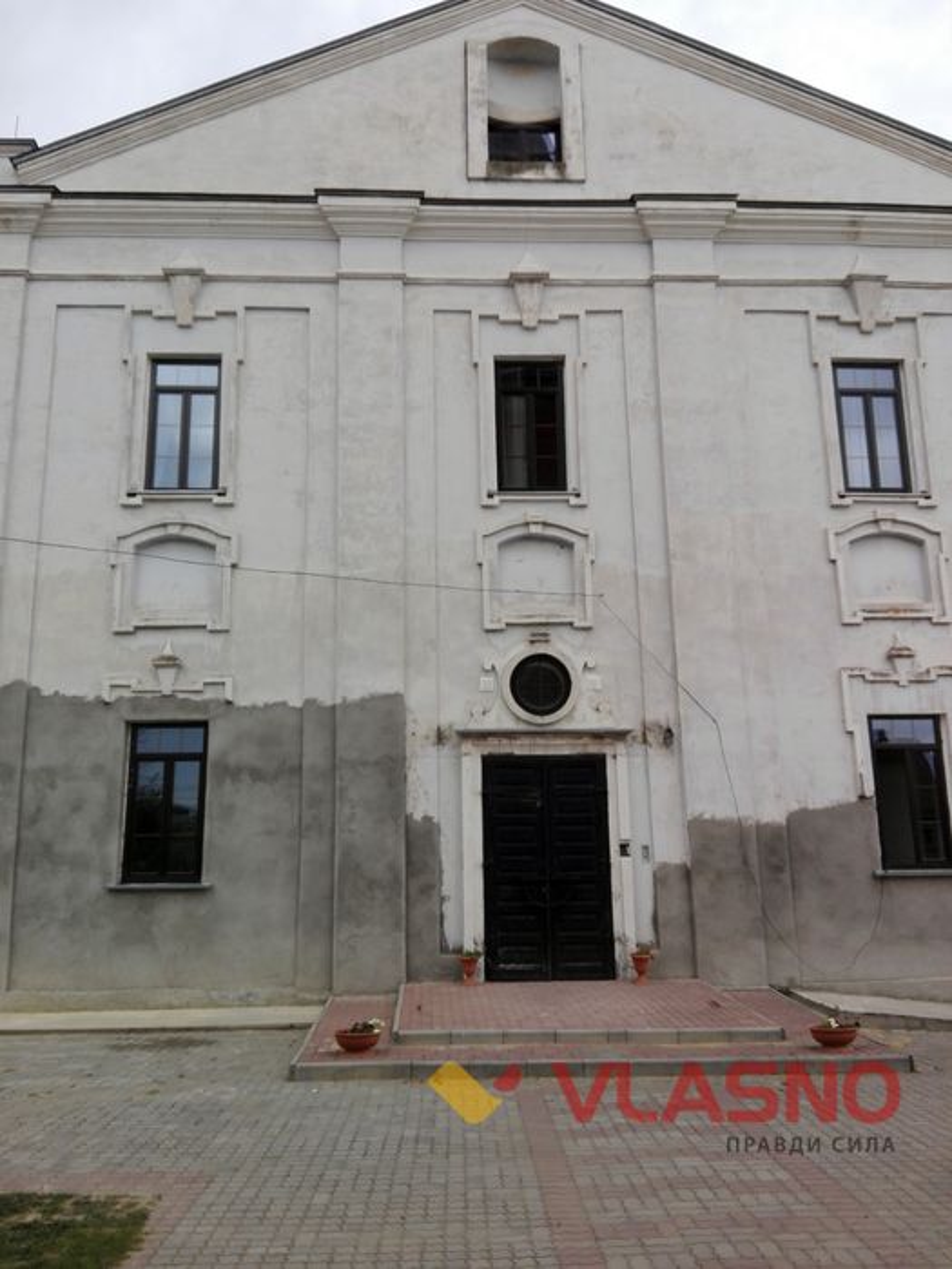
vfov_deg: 65.3
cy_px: 634
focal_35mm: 27
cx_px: 476
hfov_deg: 51.4
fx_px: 990
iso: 100
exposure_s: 1/148
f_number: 2
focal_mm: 3.68
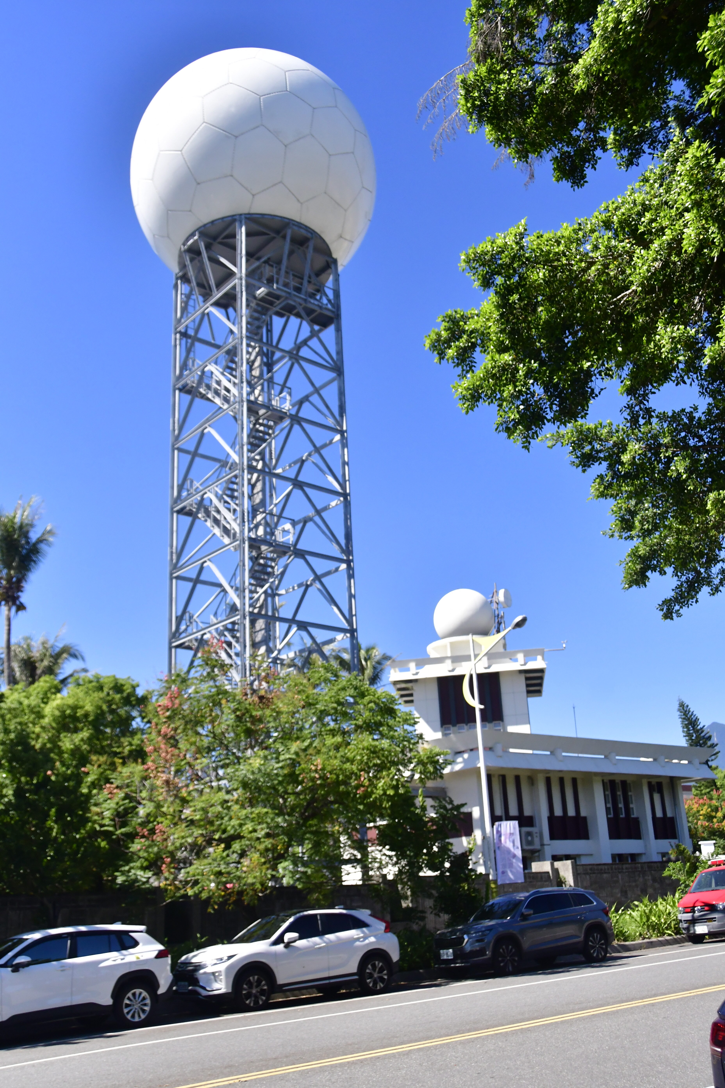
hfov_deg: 40.0
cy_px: 544
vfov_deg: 57.2
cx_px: 362
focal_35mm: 33
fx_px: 997
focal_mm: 22
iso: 1250
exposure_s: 1/8000
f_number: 5.6
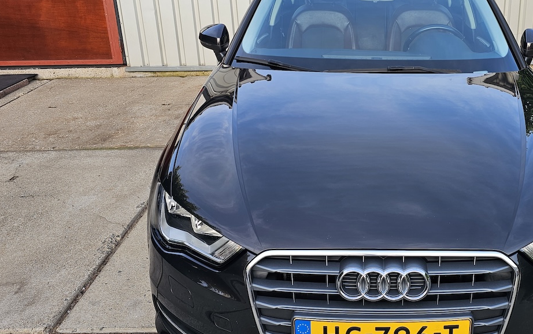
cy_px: 113
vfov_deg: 34.2
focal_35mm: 37
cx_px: 375
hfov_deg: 51.3
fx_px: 538
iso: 16
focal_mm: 6.3
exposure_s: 1/100
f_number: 1.7
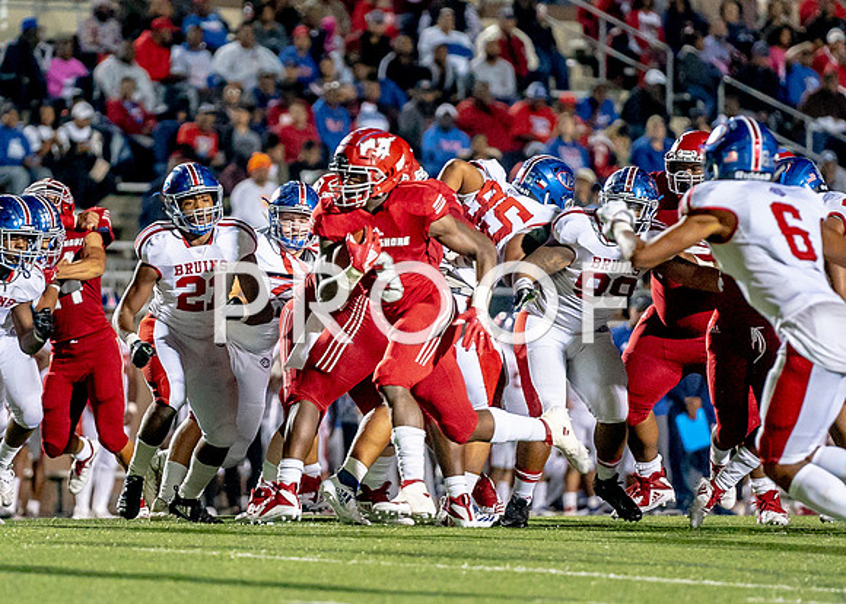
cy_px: 316
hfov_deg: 5.5
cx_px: 322
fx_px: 8879
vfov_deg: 3.9
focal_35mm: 370
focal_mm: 200
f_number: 2.8
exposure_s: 1/1000
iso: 6400
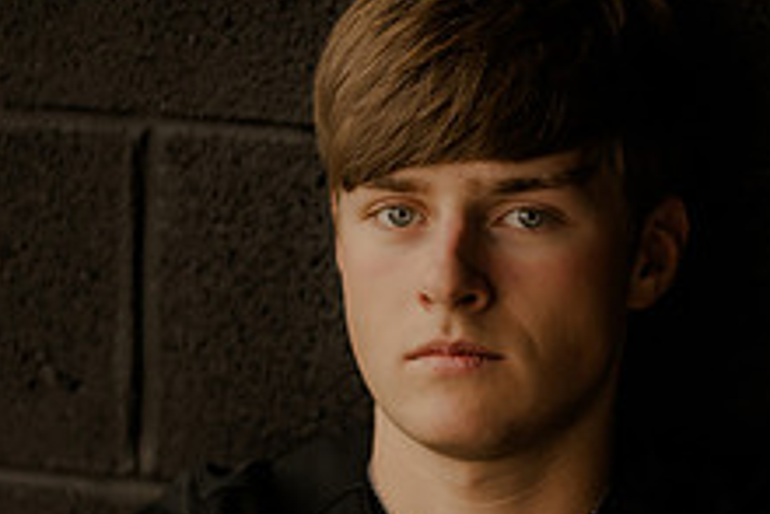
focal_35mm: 224
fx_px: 4794
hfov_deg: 9.2
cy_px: 516
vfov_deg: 6.1
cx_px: 606
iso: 800
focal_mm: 85
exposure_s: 1/1600
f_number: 1.4
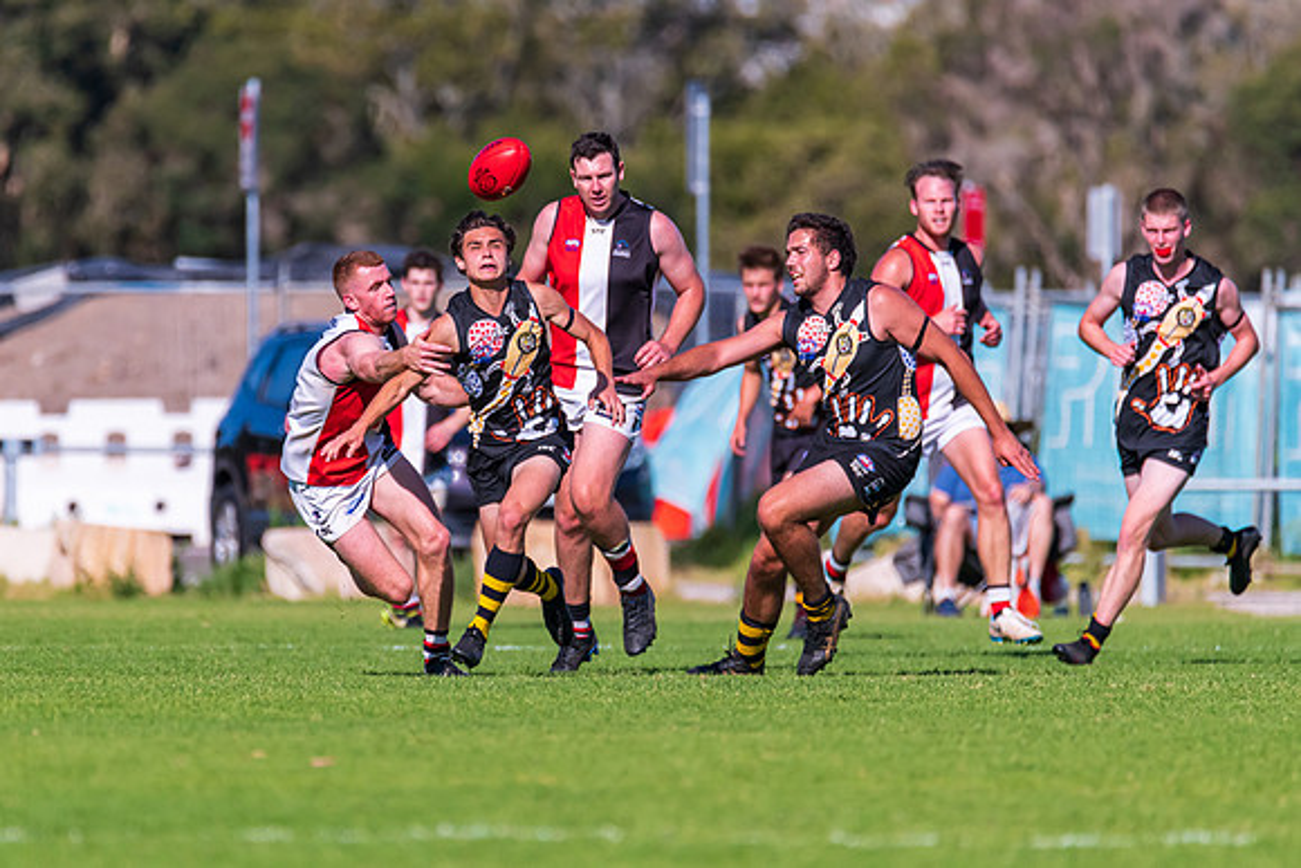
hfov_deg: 2.8
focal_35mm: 730
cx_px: 510
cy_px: 456
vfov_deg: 1.9
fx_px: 26386
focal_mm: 600
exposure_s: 1/3200
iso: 800
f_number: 6.3
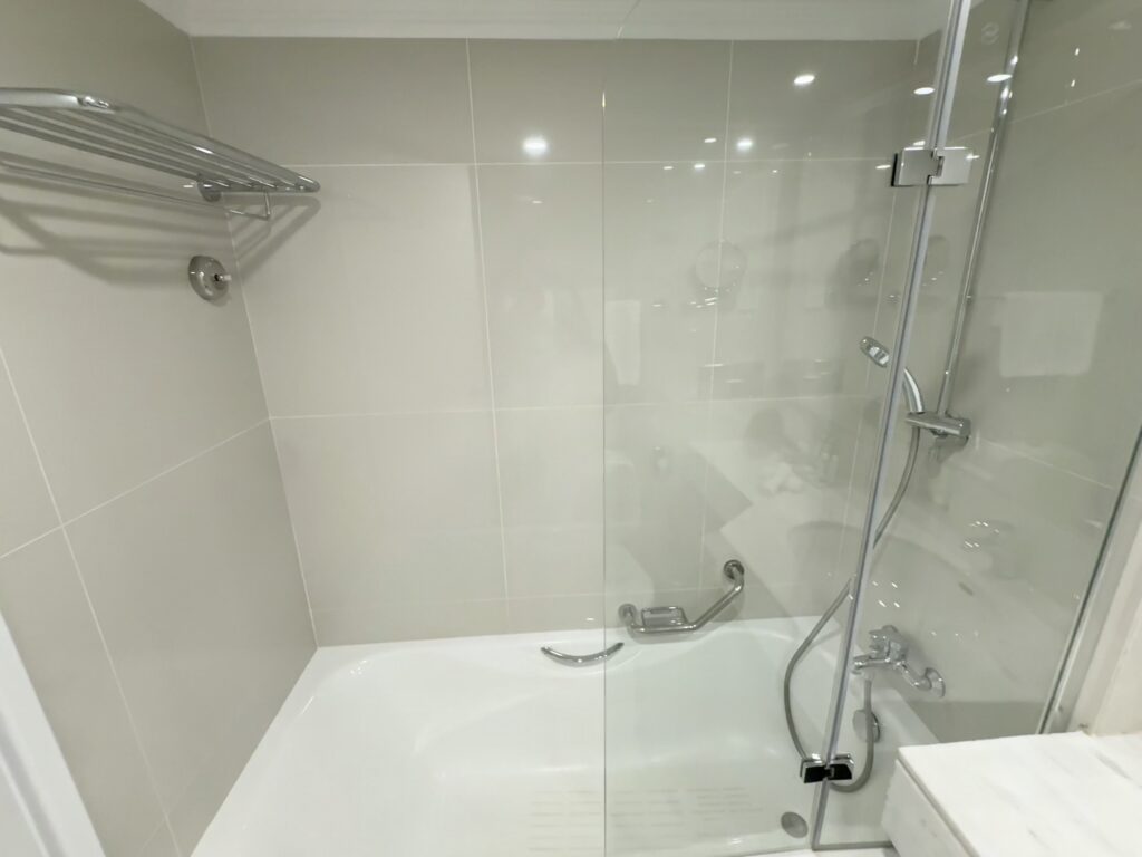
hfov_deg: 102.1
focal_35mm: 14
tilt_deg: -10.2
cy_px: 428
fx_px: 462
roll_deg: -0.4
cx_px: 571
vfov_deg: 85.7
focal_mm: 2.22
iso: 320
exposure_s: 1/89
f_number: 2.2
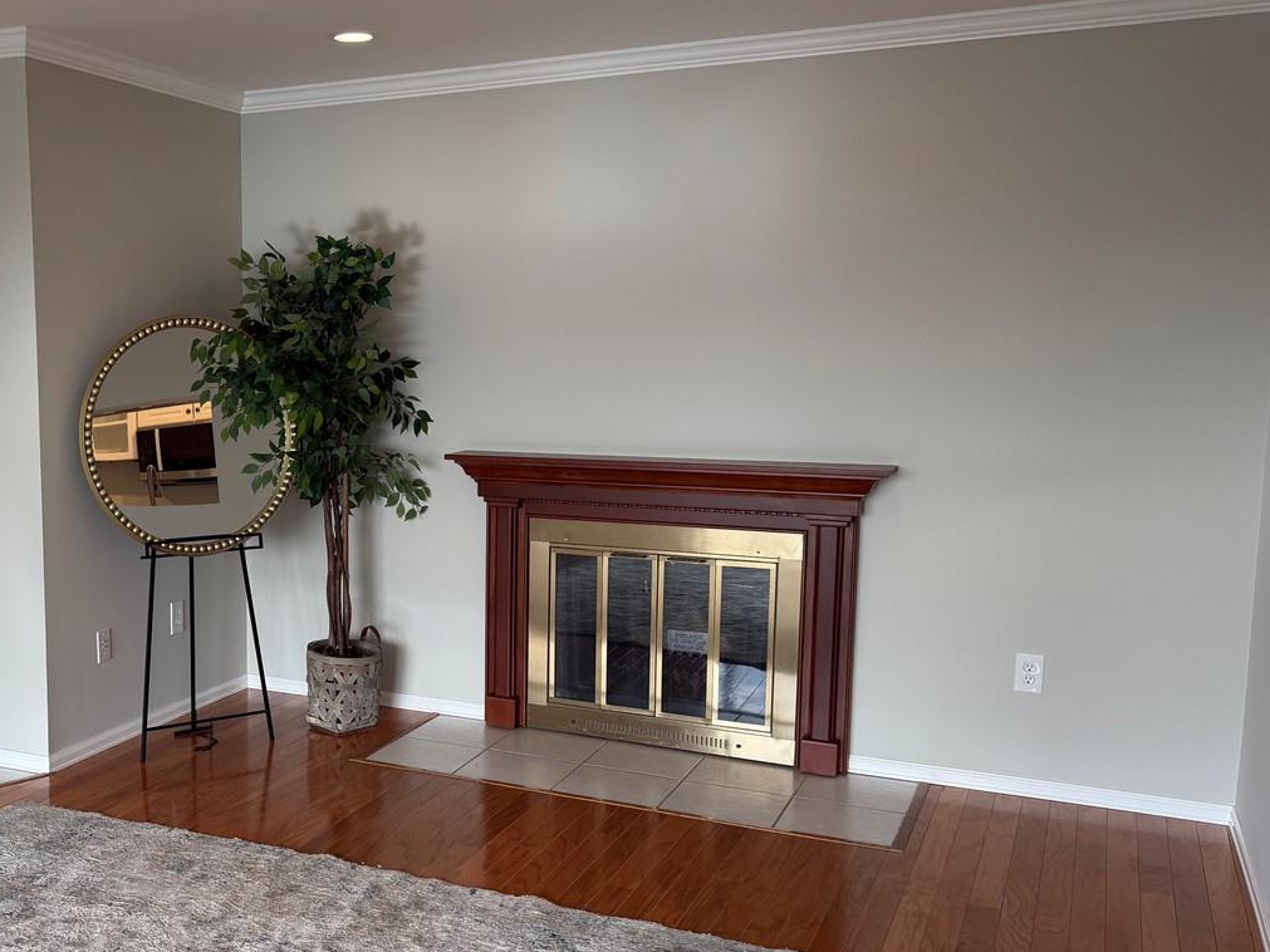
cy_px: 517
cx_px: 288
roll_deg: +0.9
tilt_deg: -7.6
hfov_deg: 46.8
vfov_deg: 37.7
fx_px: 1394
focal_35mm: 38
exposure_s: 1/120
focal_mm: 6.76
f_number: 1.78
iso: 100
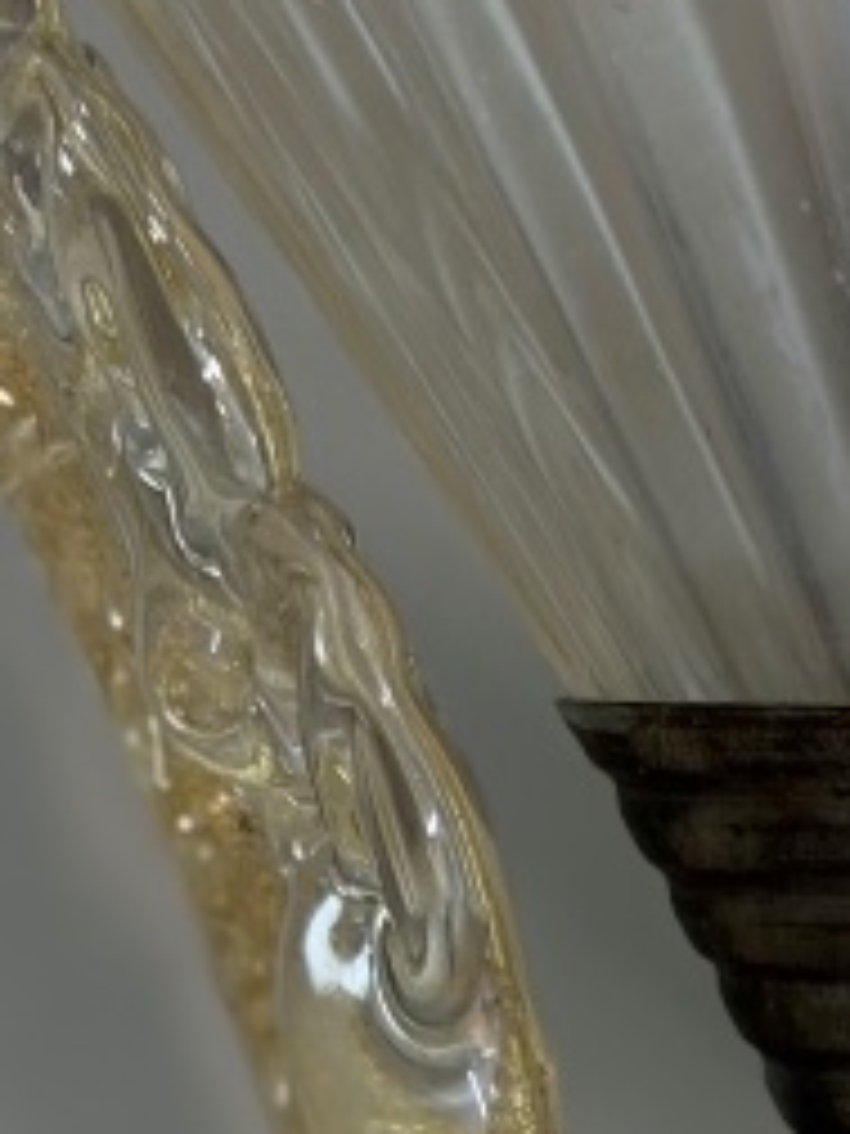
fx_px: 7497
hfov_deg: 6.4
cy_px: 1624
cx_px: 1304
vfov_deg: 8.5
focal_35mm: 229
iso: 125
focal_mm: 6.76
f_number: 1.78
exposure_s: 1/50
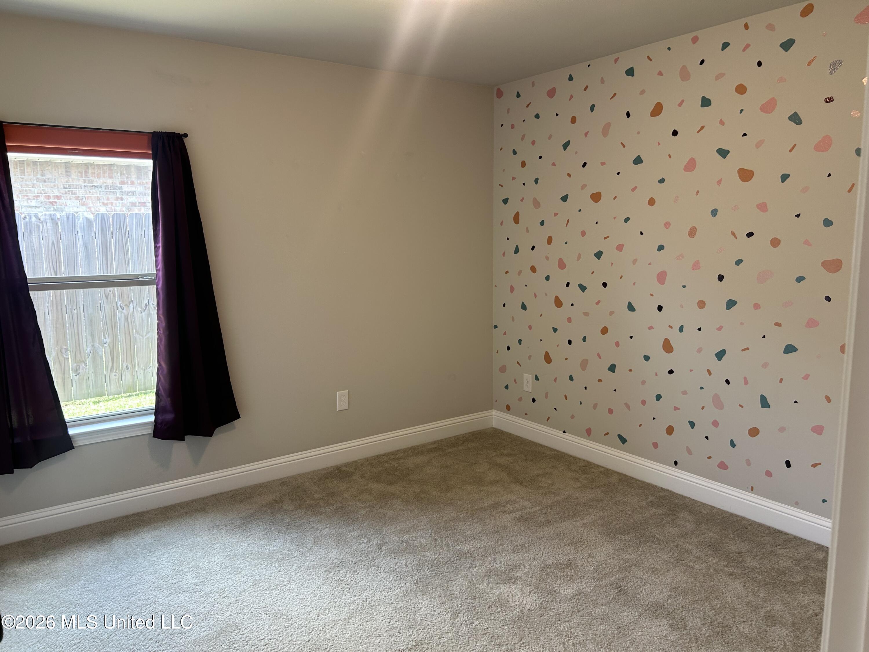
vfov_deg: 53.1
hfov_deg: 67.3
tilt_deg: -8.0
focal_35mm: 26
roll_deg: +1.1
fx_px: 653
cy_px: 326
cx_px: 434
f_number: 1.5
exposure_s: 1/60
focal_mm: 5.7
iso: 80
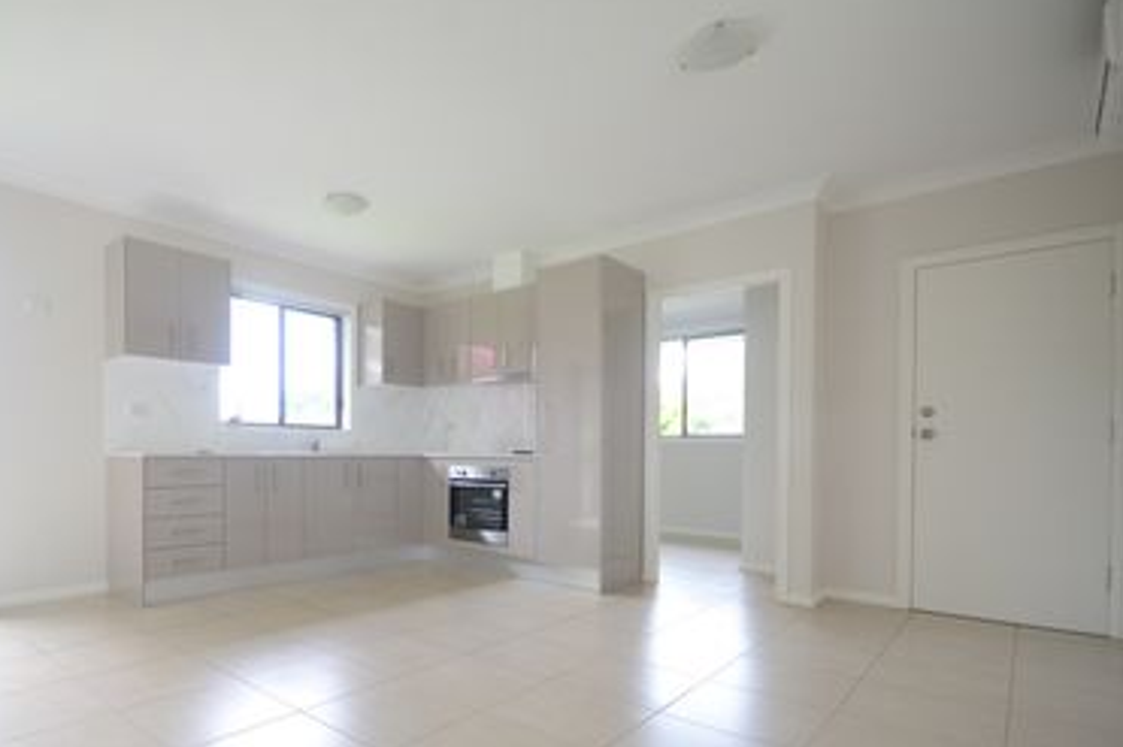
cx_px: 433
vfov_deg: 63.9
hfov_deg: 85.5
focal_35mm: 19
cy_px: 452
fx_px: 592
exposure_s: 1/80
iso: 800
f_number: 5.6
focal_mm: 10
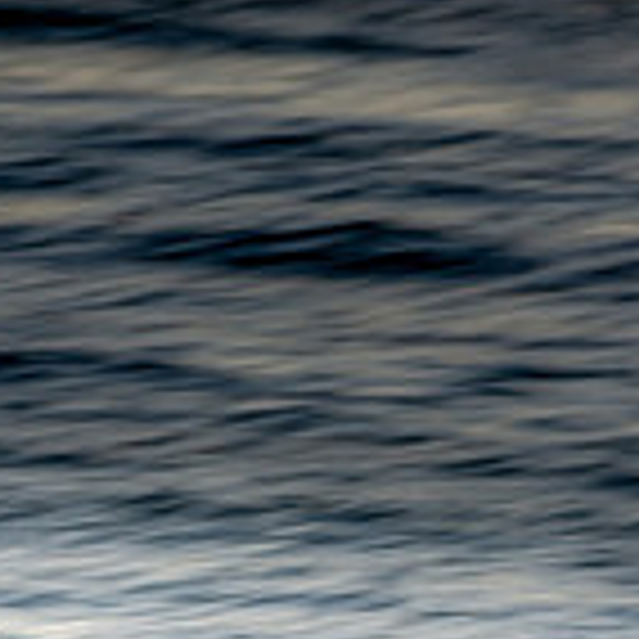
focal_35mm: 2606
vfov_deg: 0.7
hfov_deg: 0.7
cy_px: 767
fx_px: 54426
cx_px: 234
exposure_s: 1/20
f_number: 8
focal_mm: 500
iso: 100
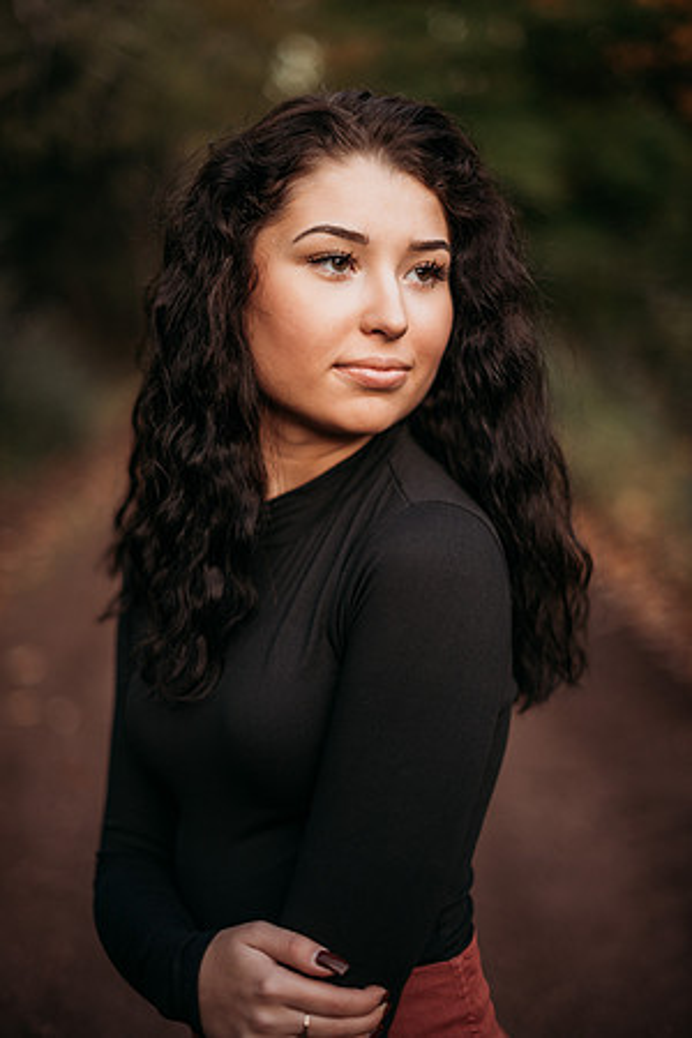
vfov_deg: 39.6
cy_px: 519
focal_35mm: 50
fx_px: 1442
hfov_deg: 27.0
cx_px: 346
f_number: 1.4
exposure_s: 1/160
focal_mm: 50
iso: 125
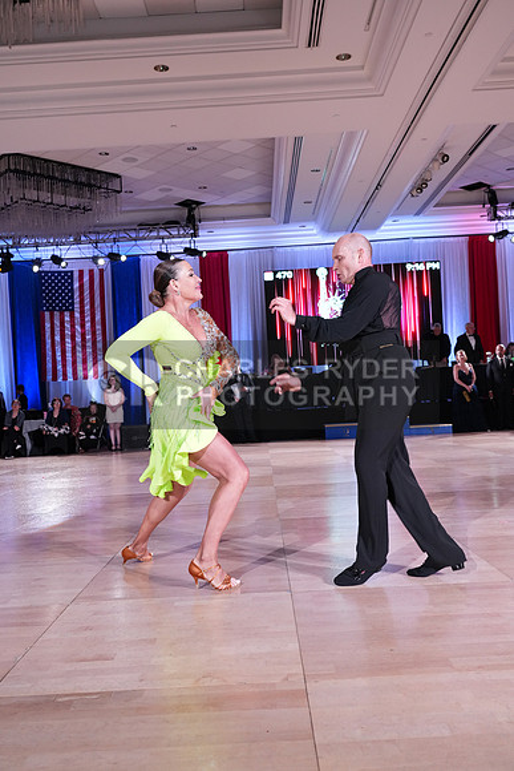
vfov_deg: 58.7
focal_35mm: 32
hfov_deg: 41.1
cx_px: 257
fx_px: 685
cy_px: 386
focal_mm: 32
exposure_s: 1/200
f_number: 5
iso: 2500
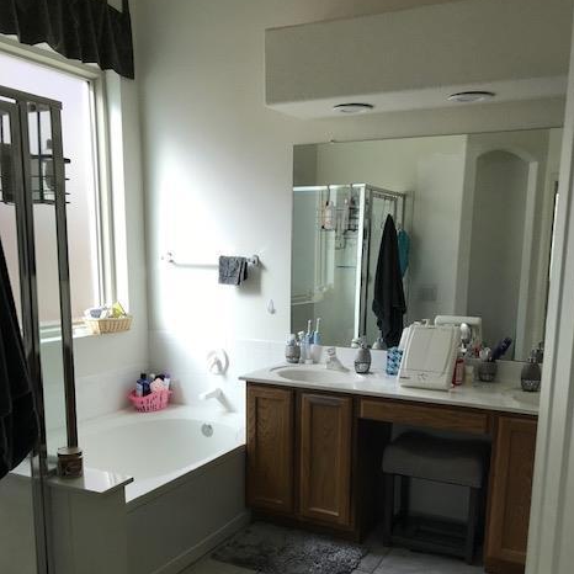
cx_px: 294
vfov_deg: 47.7
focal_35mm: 34
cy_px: 378
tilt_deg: -9.9
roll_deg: -0.7
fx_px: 638
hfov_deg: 48.4
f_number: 1.8
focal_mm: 3.99
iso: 20
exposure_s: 1/211
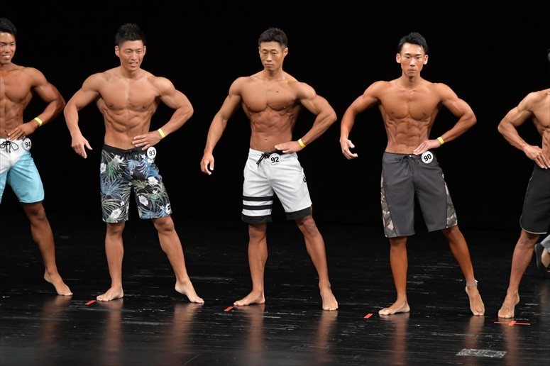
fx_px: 3894
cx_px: 275
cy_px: 183
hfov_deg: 8.1
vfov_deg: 5.4
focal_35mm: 255
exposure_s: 1/400
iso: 3200
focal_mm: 170
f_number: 5.6
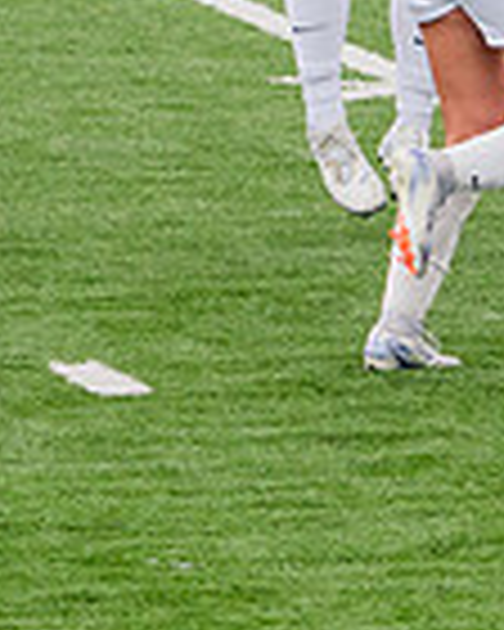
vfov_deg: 1.5
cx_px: 786
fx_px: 23326
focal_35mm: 1251
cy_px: -184
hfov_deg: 1.2
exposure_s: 1/1600
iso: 800
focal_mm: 200
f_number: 5.6
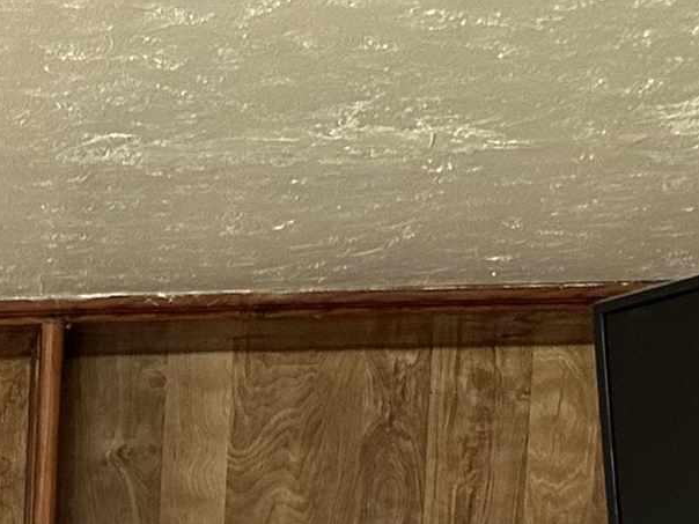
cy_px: 1072
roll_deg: -0.8
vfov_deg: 11.0
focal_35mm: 122
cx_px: -598
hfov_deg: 14.1
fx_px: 2464
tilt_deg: -5.1
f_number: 1.78
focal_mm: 6.86
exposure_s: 1/61
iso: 250
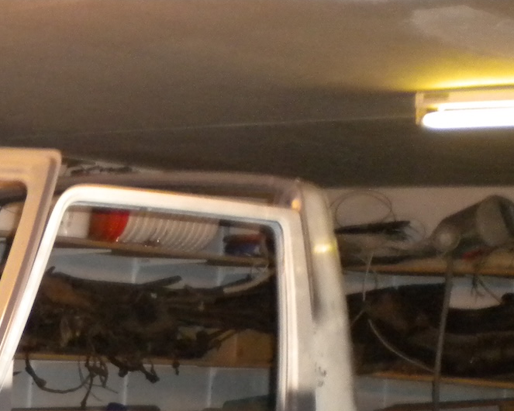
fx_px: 1506
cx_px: -124
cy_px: 550
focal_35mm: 99
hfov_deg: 18.3
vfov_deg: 14.8
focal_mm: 6.3
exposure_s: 1/30
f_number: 3.1
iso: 400
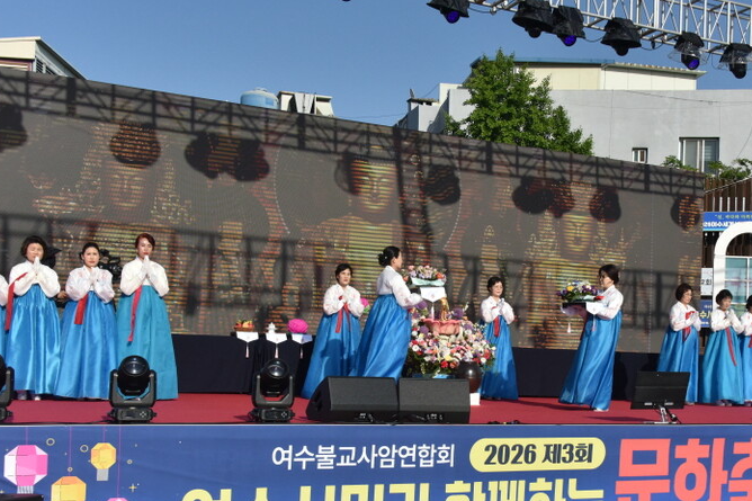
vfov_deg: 29.0
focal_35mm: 46
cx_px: 471
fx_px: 961
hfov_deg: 42.4
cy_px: 332
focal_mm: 32
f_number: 7.1
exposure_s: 1/8000
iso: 1400
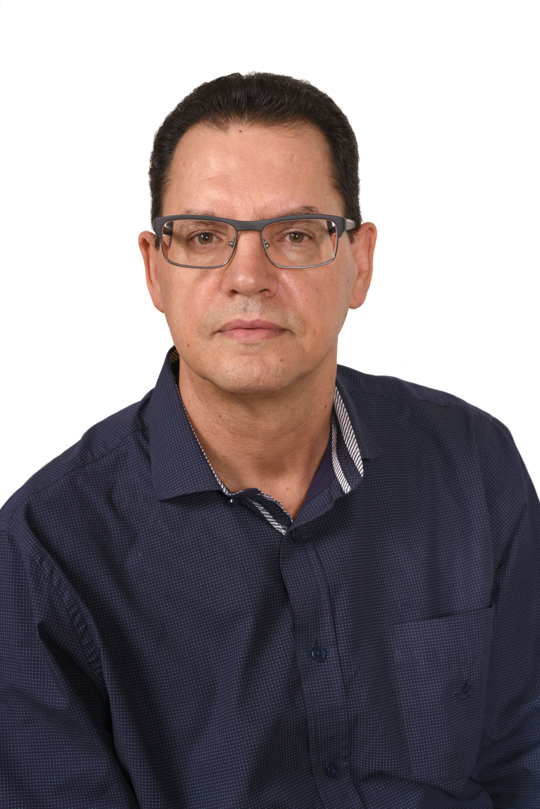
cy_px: 404
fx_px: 1124
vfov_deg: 39.6
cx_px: 270
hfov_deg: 27.0
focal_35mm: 50
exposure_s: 1/125
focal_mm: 50
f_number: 8
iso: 400
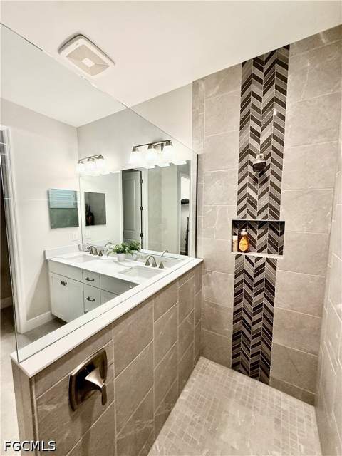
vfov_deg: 102.1
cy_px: 228
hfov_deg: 85.7
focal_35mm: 14
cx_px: 171
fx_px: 184
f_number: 2.2
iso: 200
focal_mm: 2.22
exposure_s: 1/120
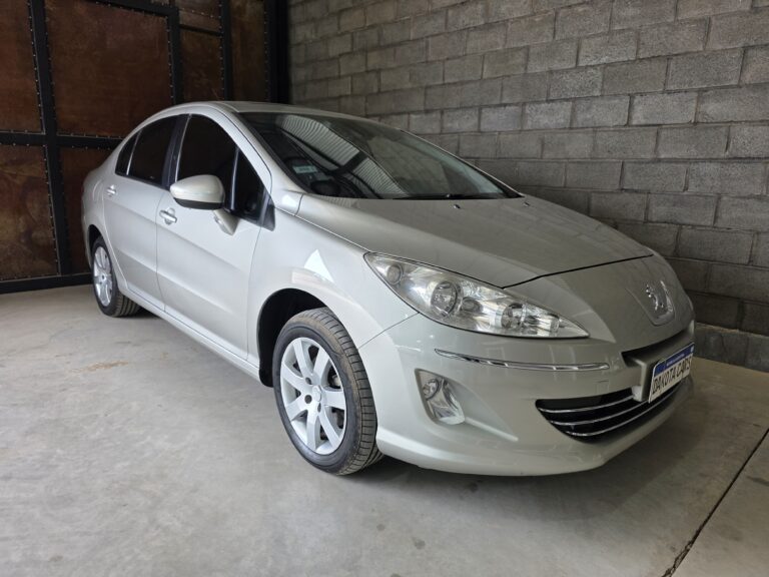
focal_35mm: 23
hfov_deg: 73.9
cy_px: 288
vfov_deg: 58.9
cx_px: 384
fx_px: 511
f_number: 1.7
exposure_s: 1/180
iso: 80
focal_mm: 6.3
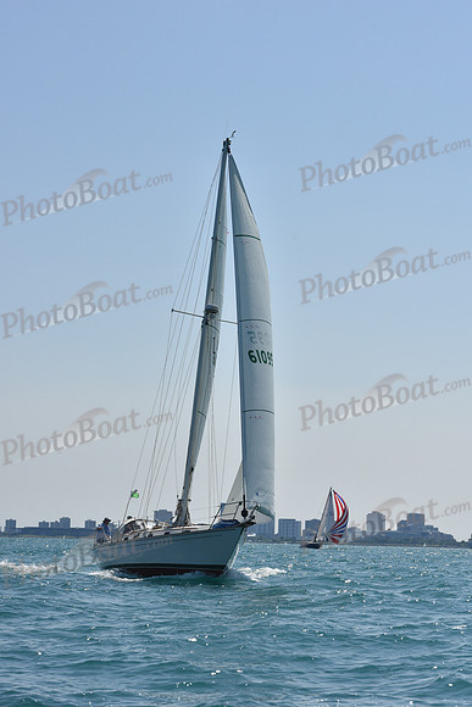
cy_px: 354
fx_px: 1808
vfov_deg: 22.1
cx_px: 236
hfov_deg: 14.9
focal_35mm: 92
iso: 250
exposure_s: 1/1250
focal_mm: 92
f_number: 10
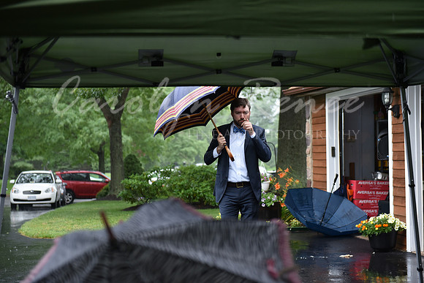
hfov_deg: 28.8
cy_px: 142
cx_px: 212
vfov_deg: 19.5
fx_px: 825
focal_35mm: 70
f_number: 2.8
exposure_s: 1/125
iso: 800
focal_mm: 70
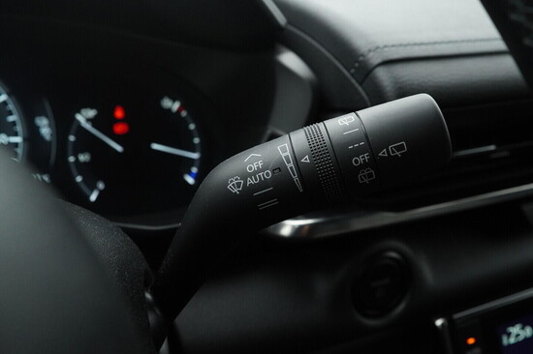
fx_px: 533
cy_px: 177
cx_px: 266
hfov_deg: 53.2
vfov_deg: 36.8
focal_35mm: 36
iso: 2000
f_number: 6.3
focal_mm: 24
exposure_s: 1/125
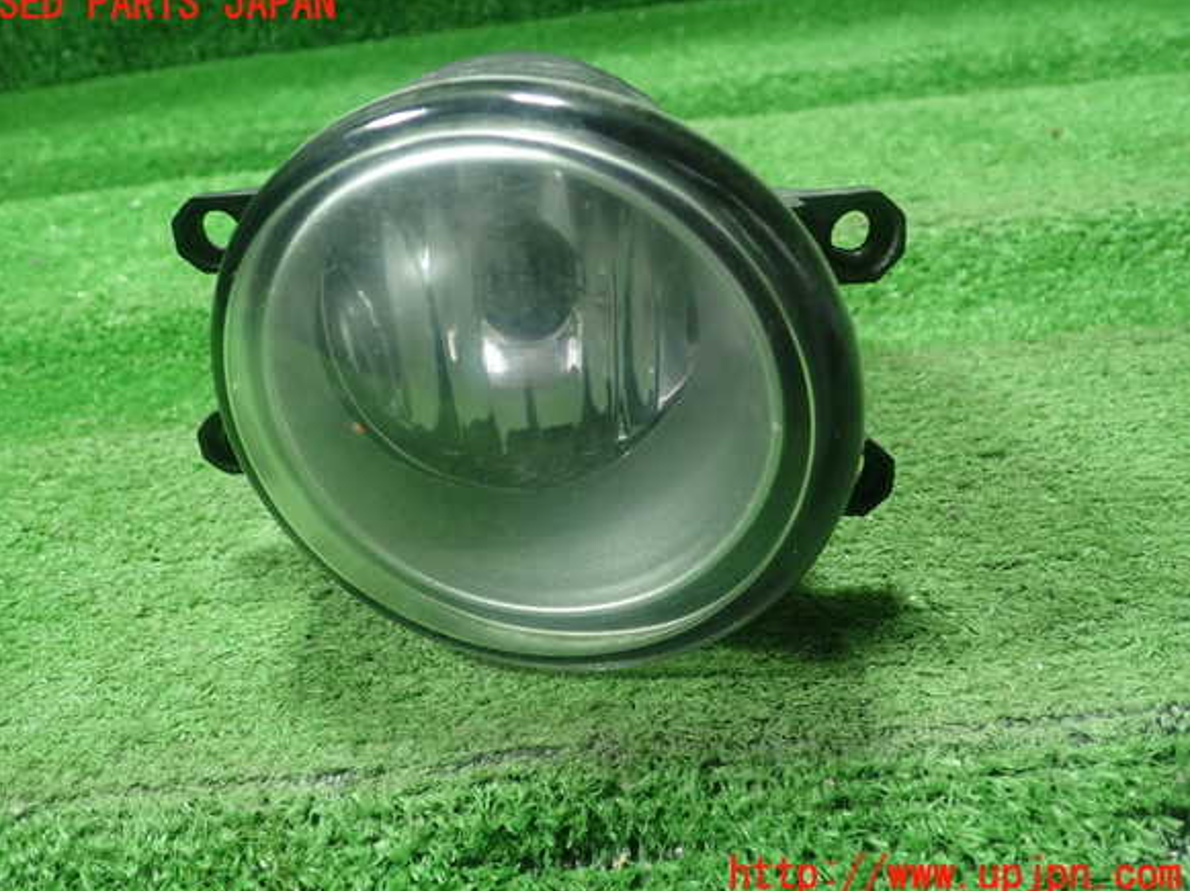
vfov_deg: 45.4
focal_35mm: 31
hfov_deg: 58.4
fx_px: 1065
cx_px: 578
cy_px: 440
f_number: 2.3
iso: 640
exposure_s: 1/125
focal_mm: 5.5
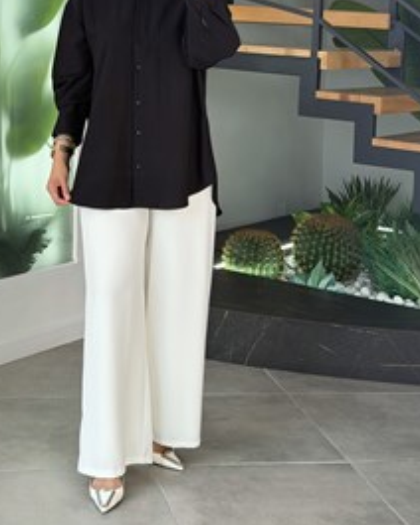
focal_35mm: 73
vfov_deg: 25.8
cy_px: 134
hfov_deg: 20.9
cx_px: 135
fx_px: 1134
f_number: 1.78
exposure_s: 1/236
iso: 64
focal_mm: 6.76
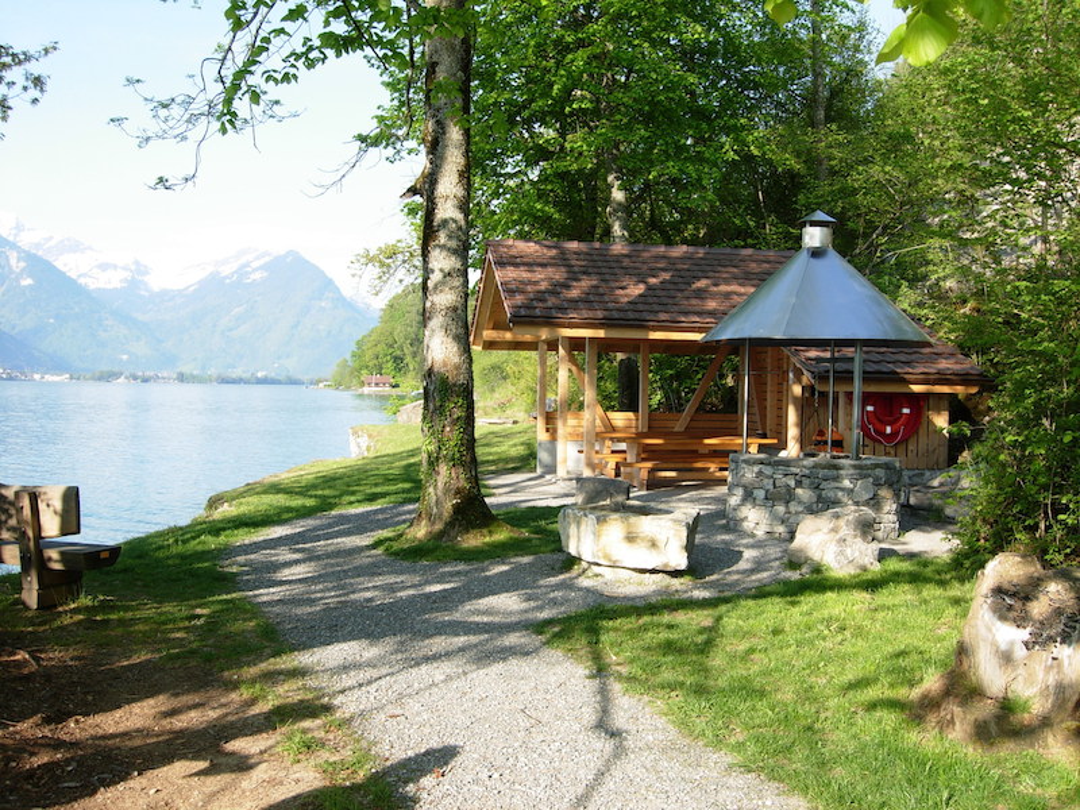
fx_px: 1123
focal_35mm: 36
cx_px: 540
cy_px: 405
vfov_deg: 39.7
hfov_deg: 51.4
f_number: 4.3
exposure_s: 1/152
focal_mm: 7.5
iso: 50
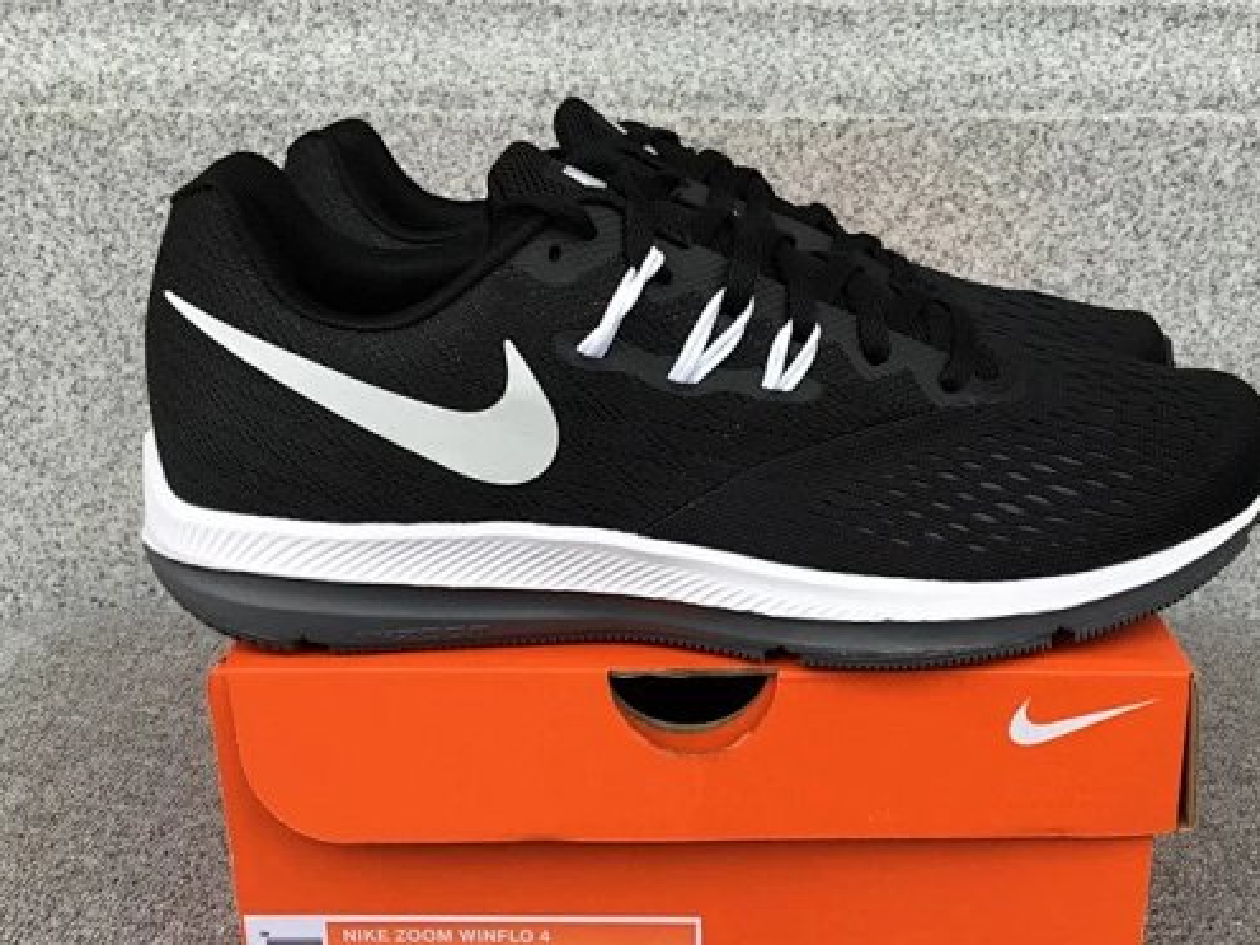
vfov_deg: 35.9
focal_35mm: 40
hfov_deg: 46.7
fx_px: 1456
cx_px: 706
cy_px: 544
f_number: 2.4
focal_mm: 3.3
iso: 25
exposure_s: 1/117
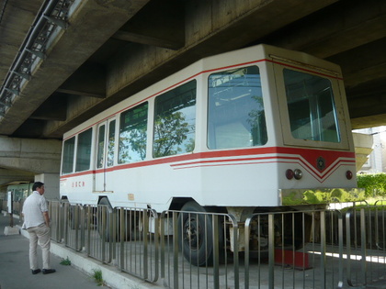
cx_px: 193
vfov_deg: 42.9
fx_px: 368
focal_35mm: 33
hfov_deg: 55.4
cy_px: 144
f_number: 2.8
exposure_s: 1/200
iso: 100
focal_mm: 5.5
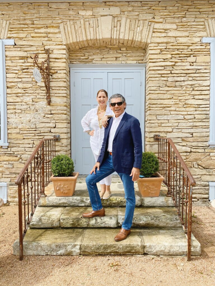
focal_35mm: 26
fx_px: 215
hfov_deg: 53.1
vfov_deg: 67.3
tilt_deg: -1.7
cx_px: 108
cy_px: 143
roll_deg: -0.1
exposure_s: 1/1898
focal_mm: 4.25
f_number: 1.8
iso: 32
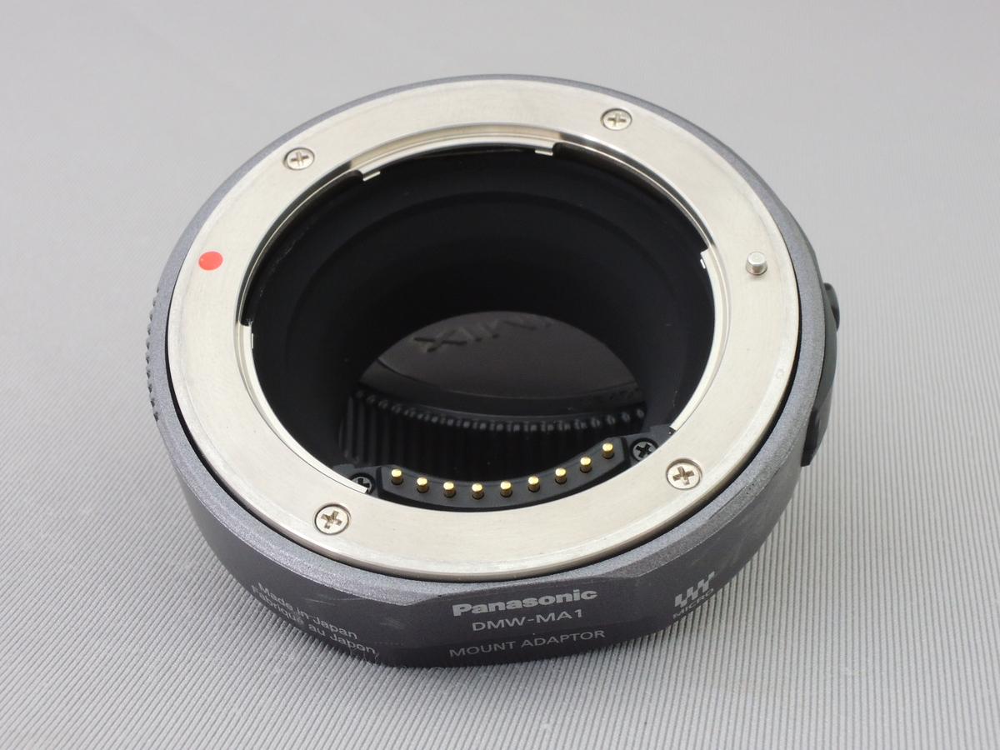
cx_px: 500
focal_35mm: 70
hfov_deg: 27.8
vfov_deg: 21.0
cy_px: 375
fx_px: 2022
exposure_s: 1/25
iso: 450
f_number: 7.1
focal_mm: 12.5
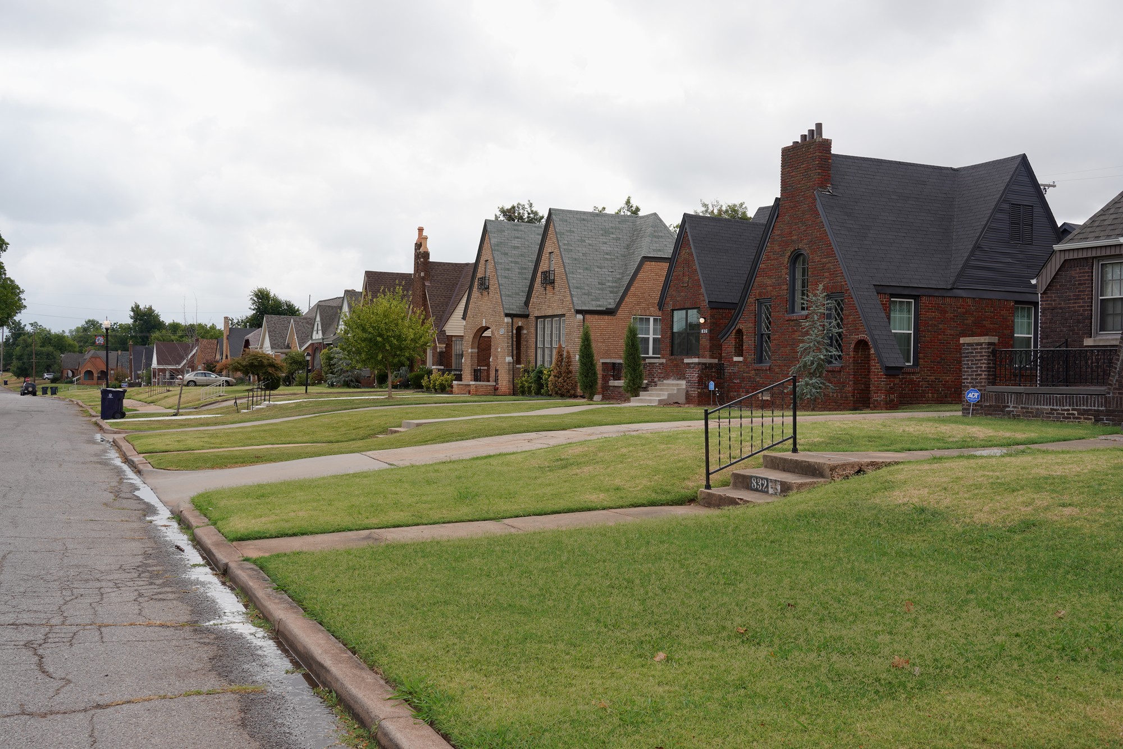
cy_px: 374
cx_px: 562
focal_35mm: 37
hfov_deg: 51.9
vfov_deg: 36.0
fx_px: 1154
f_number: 11
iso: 100
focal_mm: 37
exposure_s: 1/100
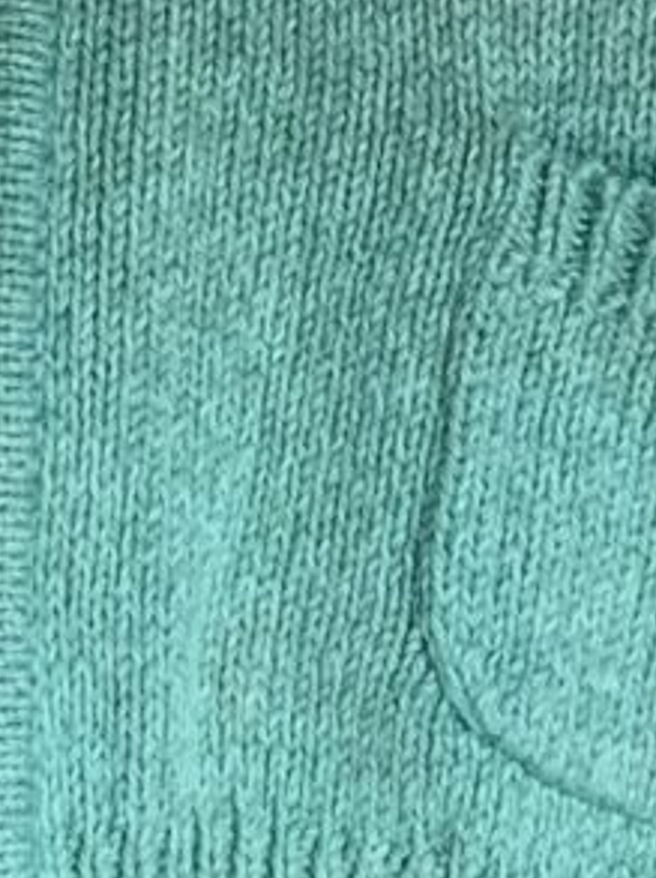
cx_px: 45
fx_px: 4609
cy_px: -369
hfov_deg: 8.1
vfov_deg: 10.6
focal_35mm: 182
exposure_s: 1/60
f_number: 1.8
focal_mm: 4.25
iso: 160
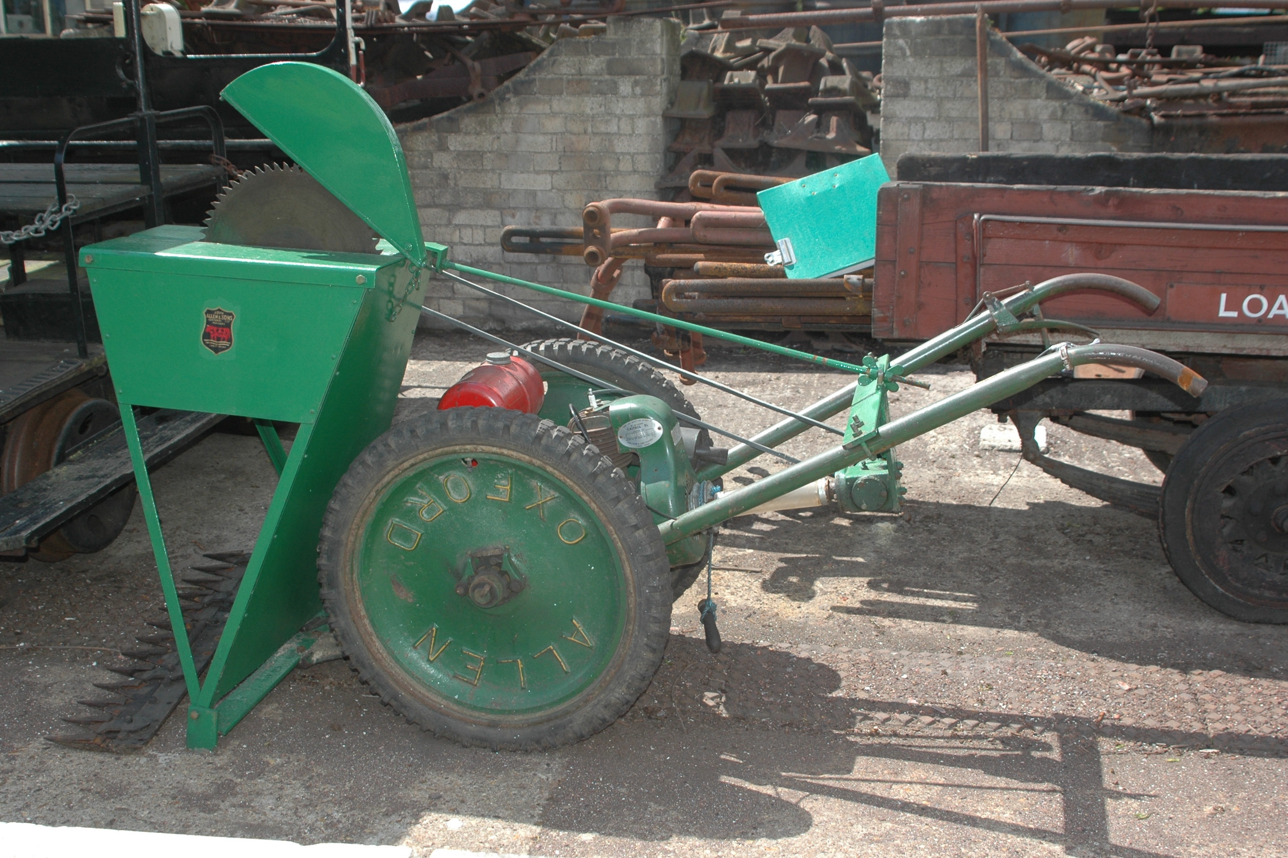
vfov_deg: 36.9
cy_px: 429
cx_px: 644
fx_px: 1288
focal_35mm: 36
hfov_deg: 53.1
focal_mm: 24
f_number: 4
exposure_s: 1/500
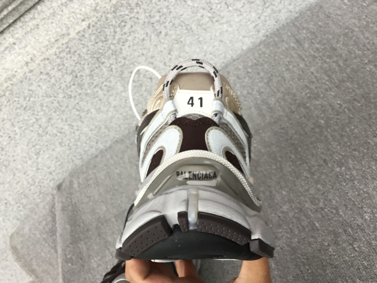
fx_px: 403
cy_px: 142
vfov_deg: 38.7
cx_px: 183
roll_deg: +43.6
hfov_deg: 50.1
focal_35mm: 37
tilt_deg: -41.8
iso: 25
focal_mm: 3.3
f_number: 2.4
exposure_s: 1/33
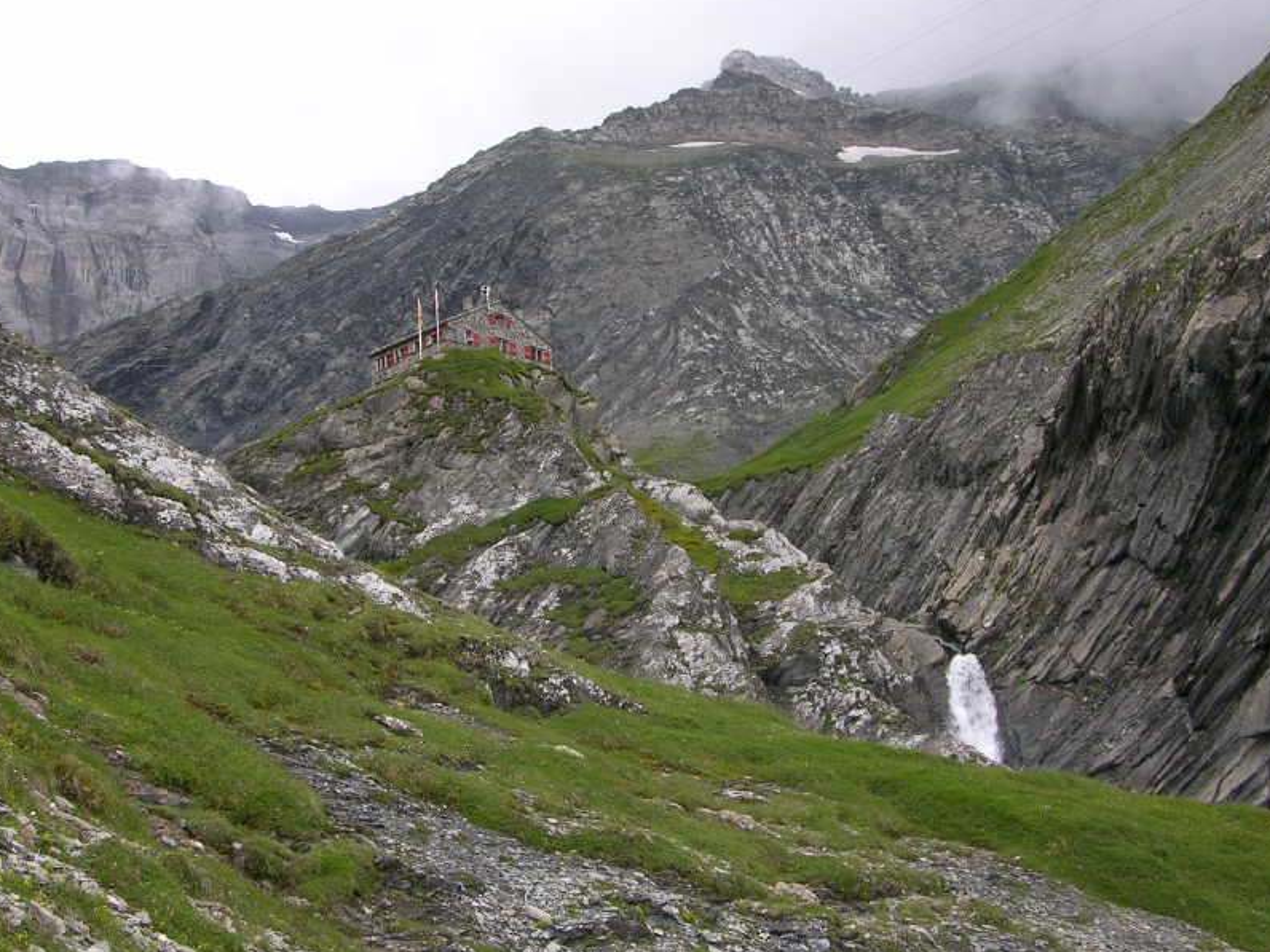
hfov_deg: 42.0
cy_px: 474
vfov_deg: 32.2
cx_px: 576
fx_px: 1651
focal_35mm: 45
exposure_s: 1/92.5
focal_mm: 8.9
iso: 50
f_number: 4
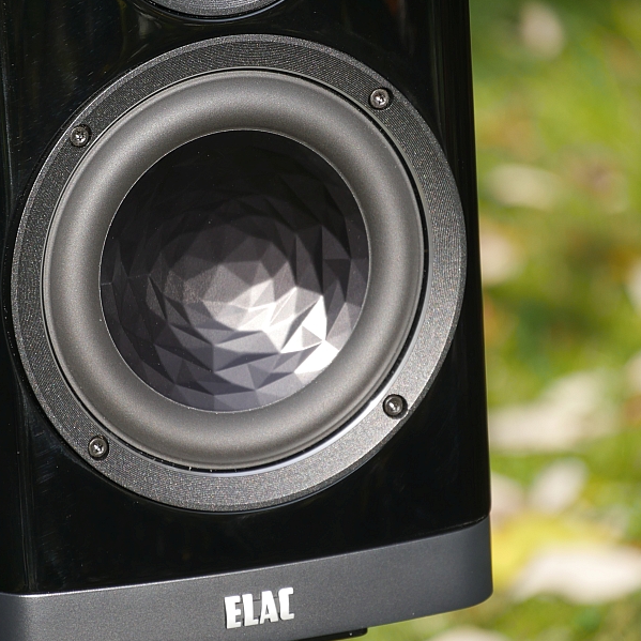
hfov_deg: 5.3
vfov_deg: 5.3
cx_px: 258
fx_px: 6934
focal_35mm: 331
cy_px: 320
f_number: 5.6
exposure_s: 1/320
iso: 200
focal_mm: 140
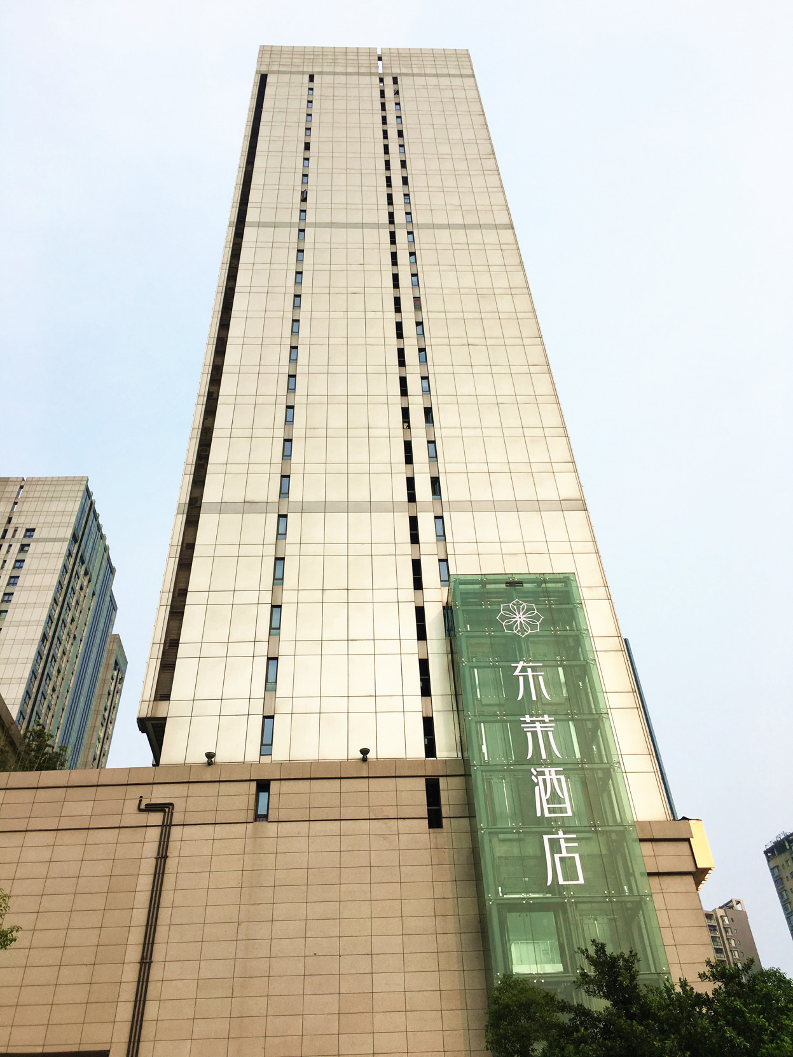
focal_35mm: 29
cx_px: 396
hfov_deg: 48.2
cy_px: 528
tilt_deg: +43.7
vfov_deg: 61.7
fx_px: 886
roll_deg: +2.6
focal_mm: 4.15
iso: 25
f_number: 2.2
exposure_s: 1/1748
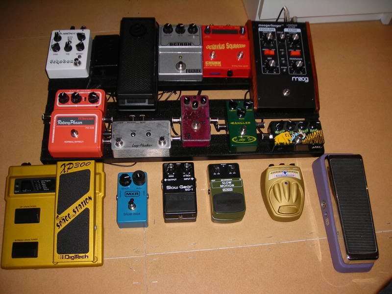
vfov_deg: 37.7
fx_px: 430
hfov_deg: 49.0
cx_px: 196
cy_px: 147
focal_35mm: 38
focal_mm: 6.3
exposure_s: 1/60.1
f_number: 3.2
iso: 50
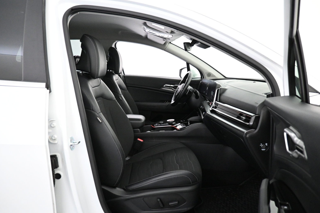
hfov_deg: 71.5
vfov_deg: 51.3
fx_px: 222
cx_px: 166
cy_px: 107
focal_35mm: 25
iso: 4000
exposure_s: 1/60
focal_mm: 16
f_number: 3.5
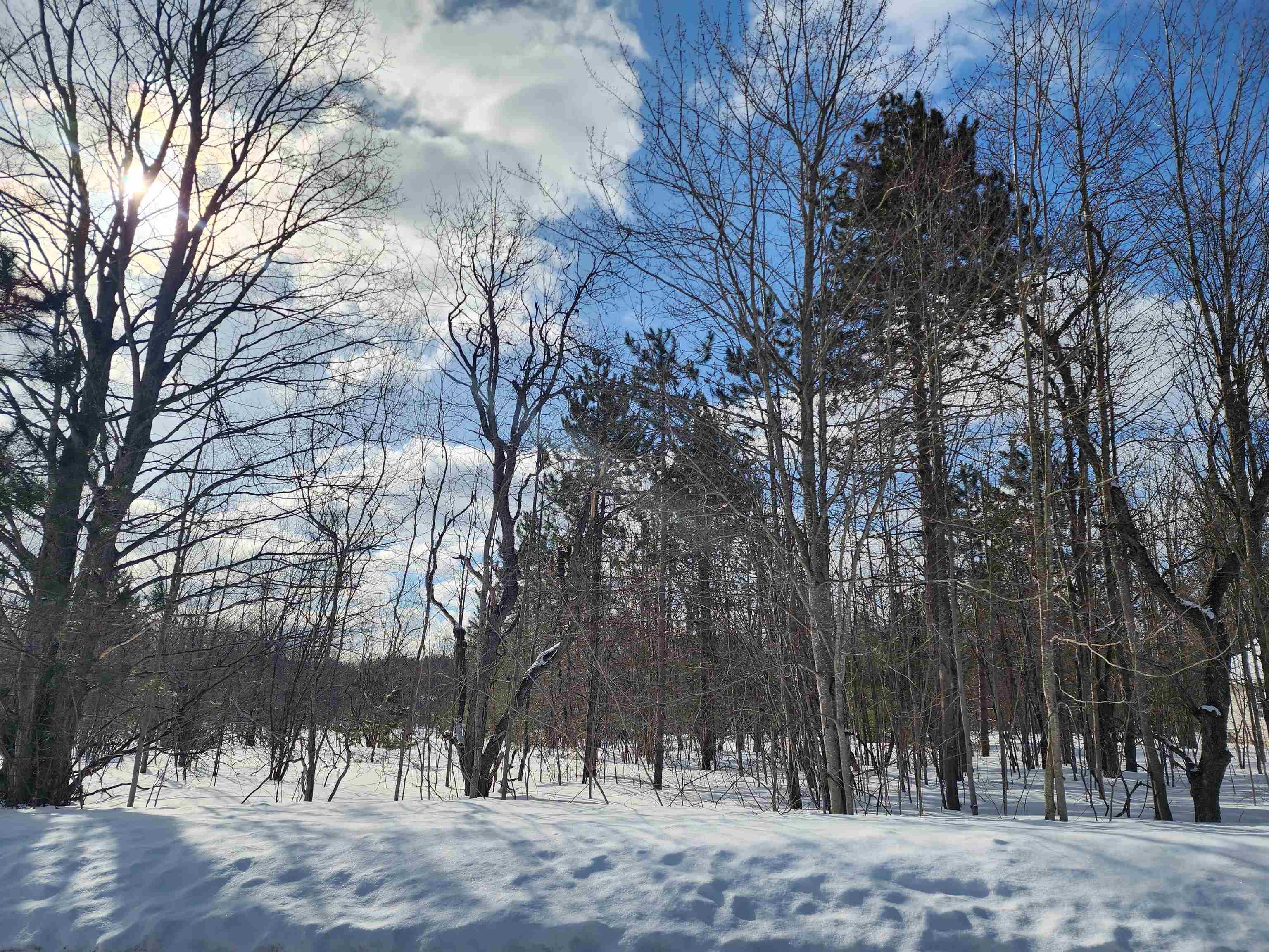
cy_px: 476
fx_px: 843
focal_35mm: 23
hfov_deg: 73.9
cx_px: 634
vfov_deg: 58.9
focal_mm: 6.4
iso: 12
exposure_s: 1/2537
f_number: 1.8
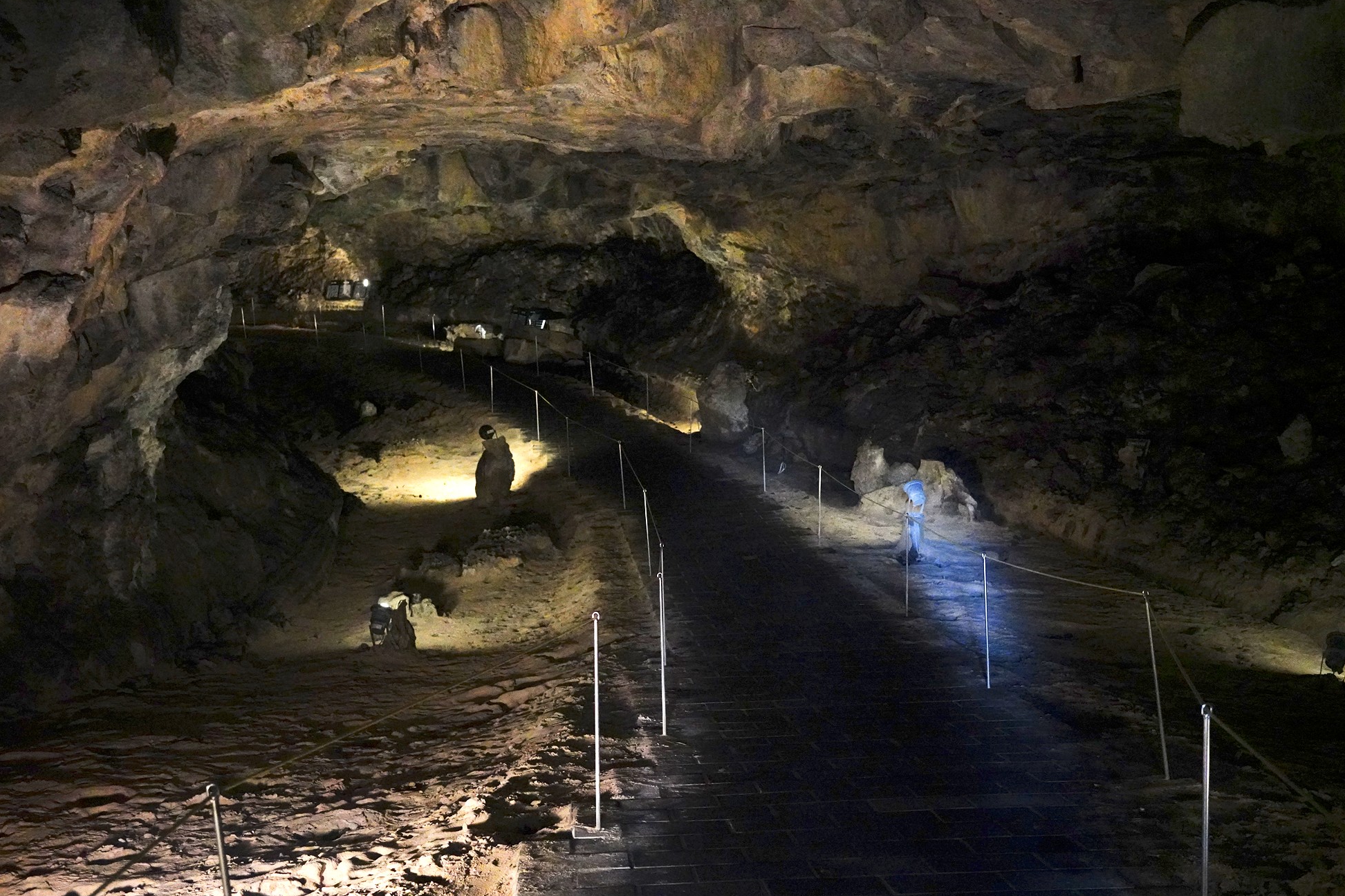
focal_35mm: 36
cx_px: 680
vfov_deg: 36.9
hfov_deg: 53.1
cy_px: 458
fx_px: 1345
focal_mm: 35
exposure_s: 1/100
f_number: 3.2
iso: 16000
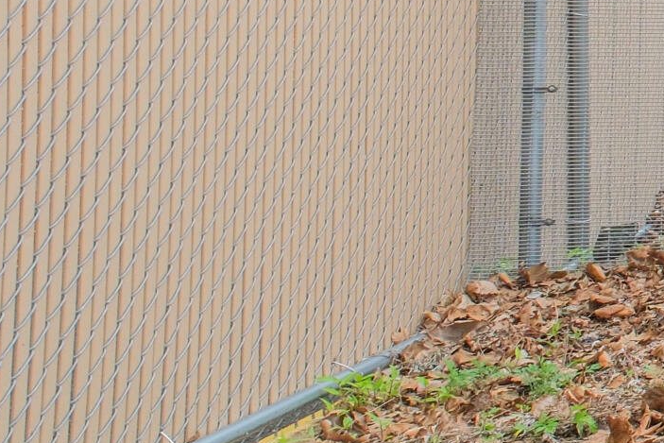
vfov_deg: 18.9
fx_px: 1181
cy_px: -203
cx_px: 1404
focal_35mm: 64
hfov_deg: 17.9
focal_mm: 10
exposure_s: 1/60
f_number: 10
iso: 800
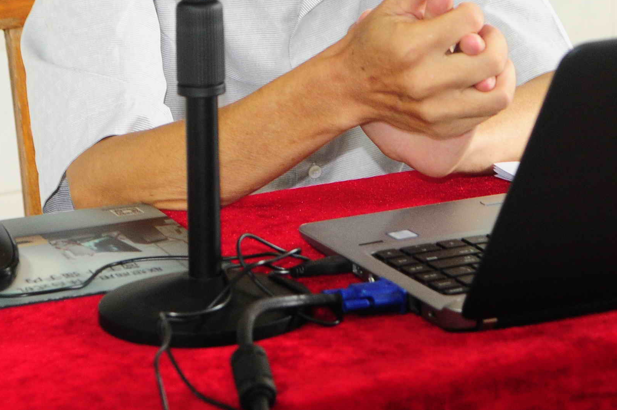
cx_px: 379
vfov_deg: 9.9
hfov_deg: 15.1
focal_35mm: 136
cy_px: -104
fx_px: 2328
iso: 560
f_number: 4
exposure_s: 1/30
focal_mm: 34
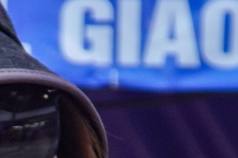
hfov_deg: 4.3
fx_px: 3112
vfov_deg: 2.9
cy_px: 524
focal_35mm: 471
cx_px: -146
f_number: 4
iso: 125
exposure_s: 1/250
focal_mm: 40
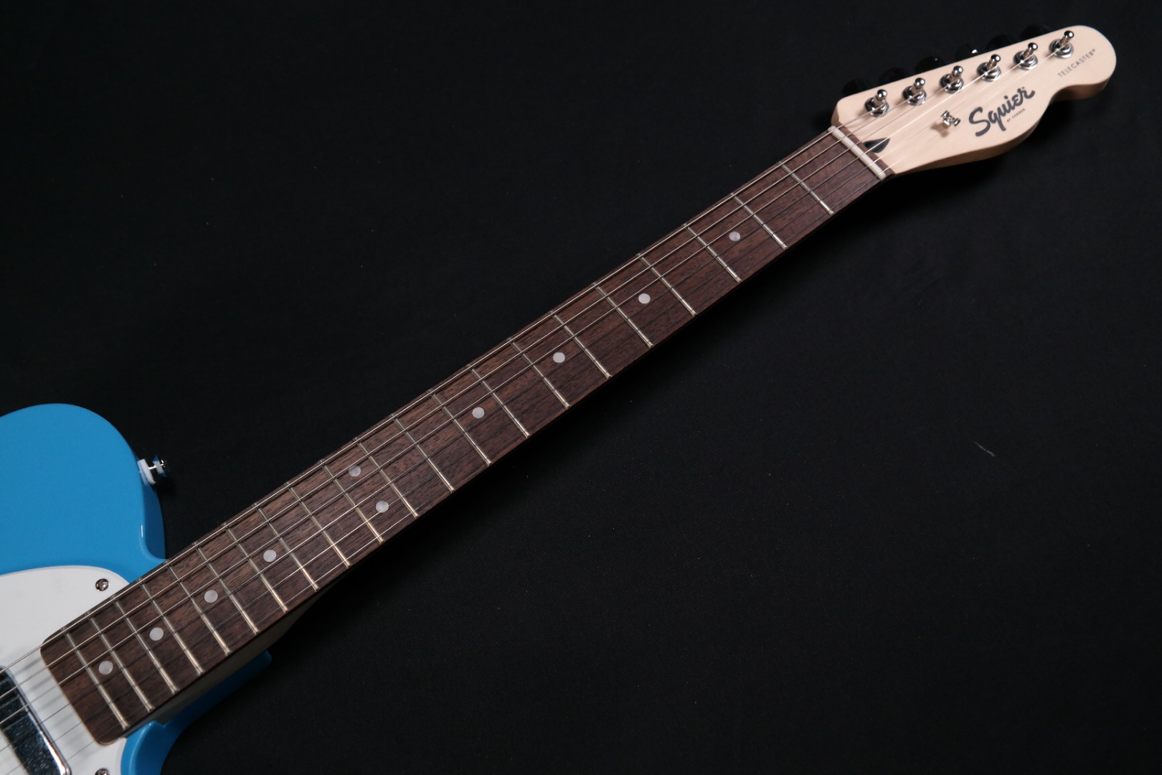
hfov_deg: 47.4
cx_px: 581
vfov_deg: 32.6
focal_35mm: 41
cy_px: 388
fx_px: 1323
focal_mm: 27
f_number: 6.3
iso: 800
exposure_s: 1/100
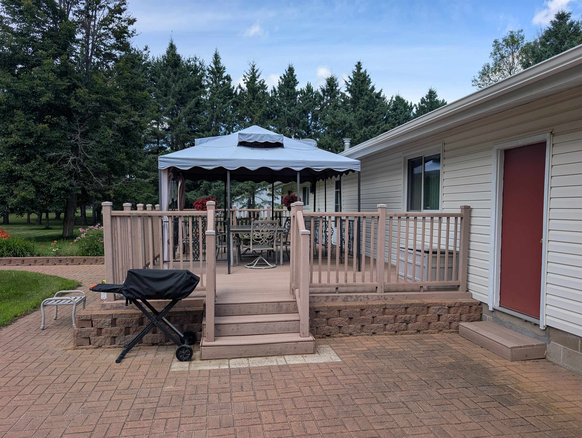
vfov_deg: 56.9
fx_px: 404
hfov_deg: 71.5
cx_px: 291
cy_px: 219
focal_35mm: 24
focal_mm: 6.9
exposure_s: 1/790
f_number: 1.68
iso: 20
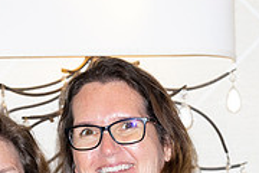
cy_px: 290
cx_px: 71
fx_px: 2849
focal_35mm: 396
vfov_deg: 3.5
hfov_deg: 5.2
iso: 800
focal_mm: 110
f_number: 5.6
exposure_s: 1/200
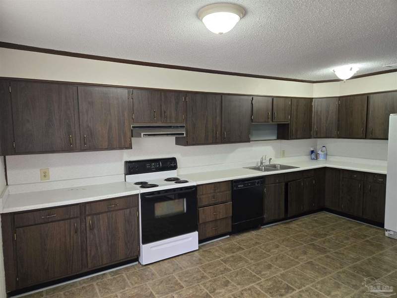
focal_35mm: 23
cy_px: 149
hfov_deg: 73.9
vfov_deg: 58.9
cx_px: 198
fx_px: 264
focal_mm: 5.4
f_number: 1.8
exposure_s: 1/120
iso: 320
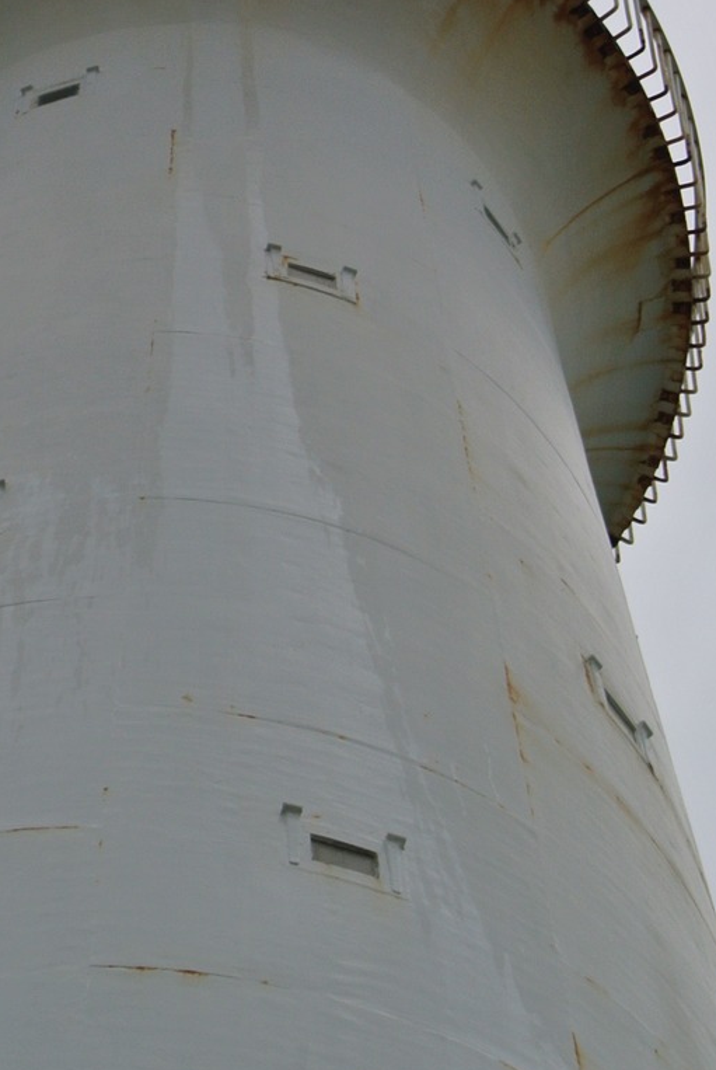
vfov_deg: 11.1
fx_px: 5501
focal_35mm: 185
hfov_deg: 7.4
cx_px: 186
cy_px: 335
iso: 100
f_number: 5.6
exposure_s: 1/320
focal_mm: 30
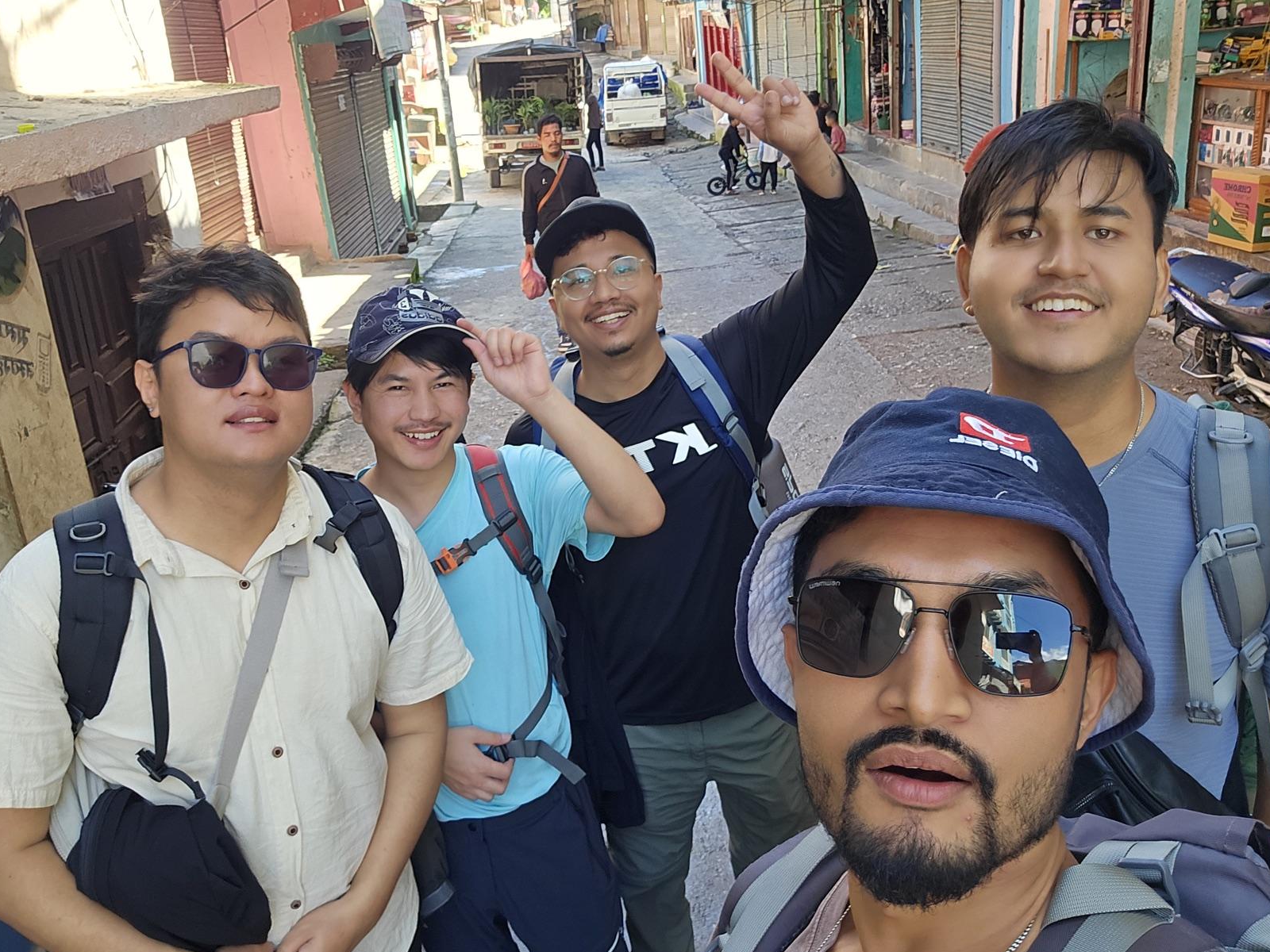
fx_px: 1101
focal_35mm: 30
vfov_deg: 46.8
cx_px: 567
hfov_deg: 59.8
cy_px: 456
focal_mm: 3.3
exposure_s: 1/100
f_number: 2.2
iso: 64
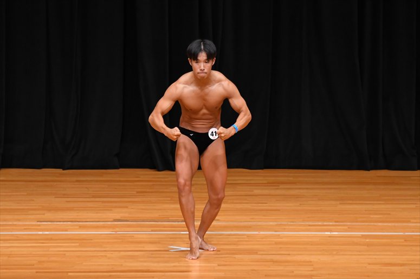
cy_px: 140
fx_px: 3323
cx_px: 210
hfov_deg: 7.2
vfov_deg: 4.8
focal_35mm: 285
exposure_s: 1/400
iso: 3200
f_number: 5.6
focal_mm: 190
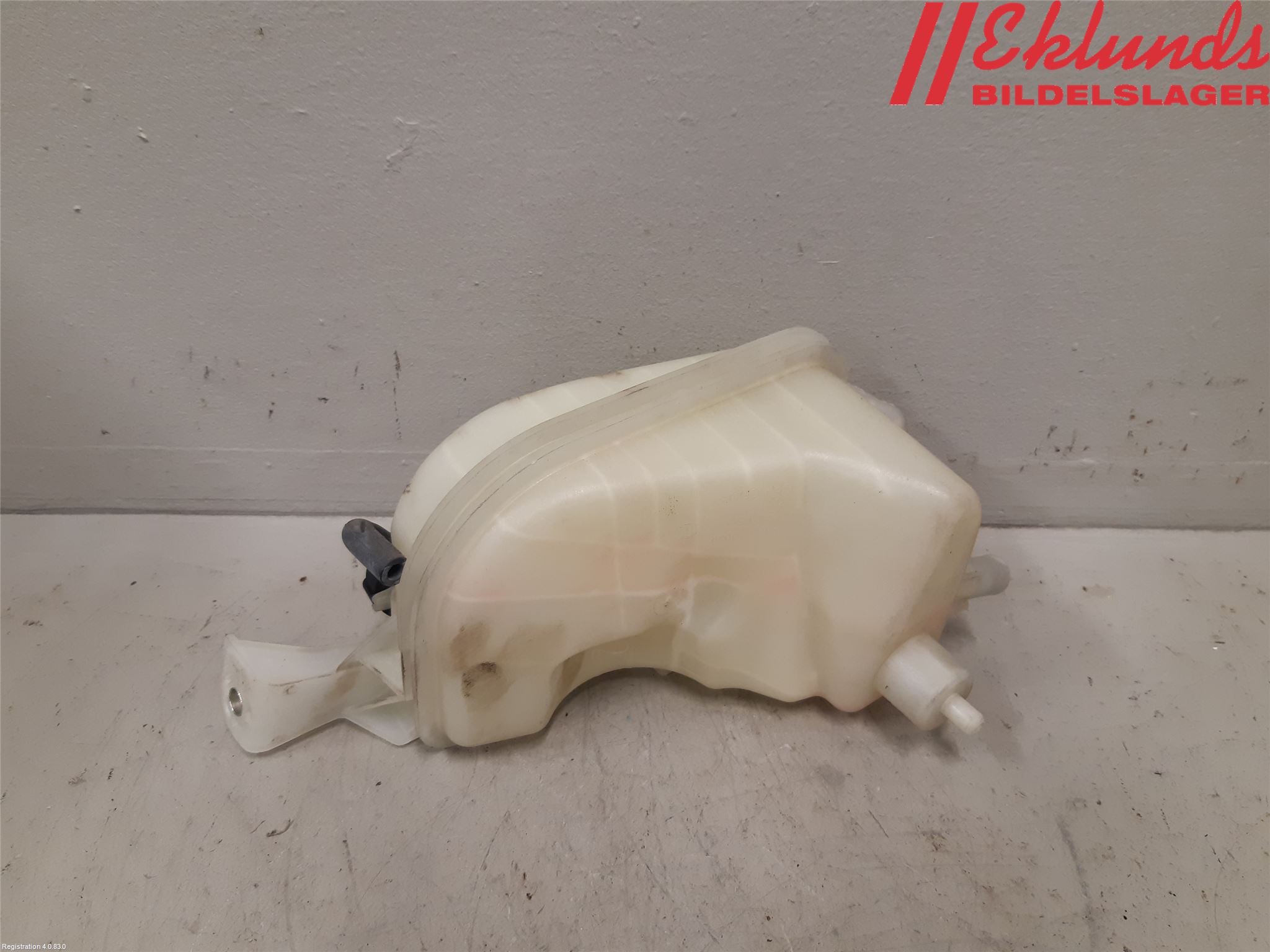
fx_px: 954
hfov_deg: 67.3
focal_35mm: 26
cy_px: 476
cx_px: 635
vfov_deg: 53.1
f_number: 1.7
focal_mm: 3.93
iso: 125
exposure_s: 1/50
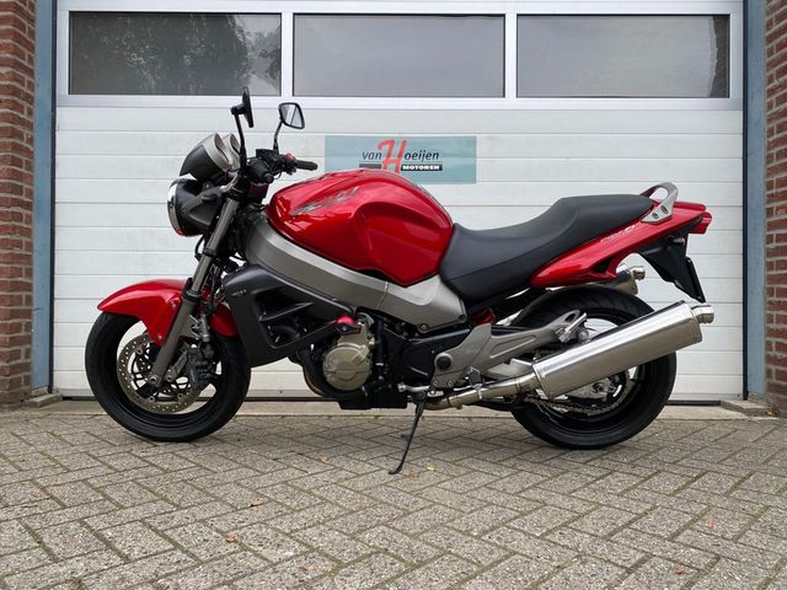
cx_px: 394
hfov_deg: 67.3
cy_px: 295
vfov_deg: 53.1
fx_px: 591
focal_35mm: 26
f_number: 1.8
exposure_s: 1/654
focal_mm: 4.25
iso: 32
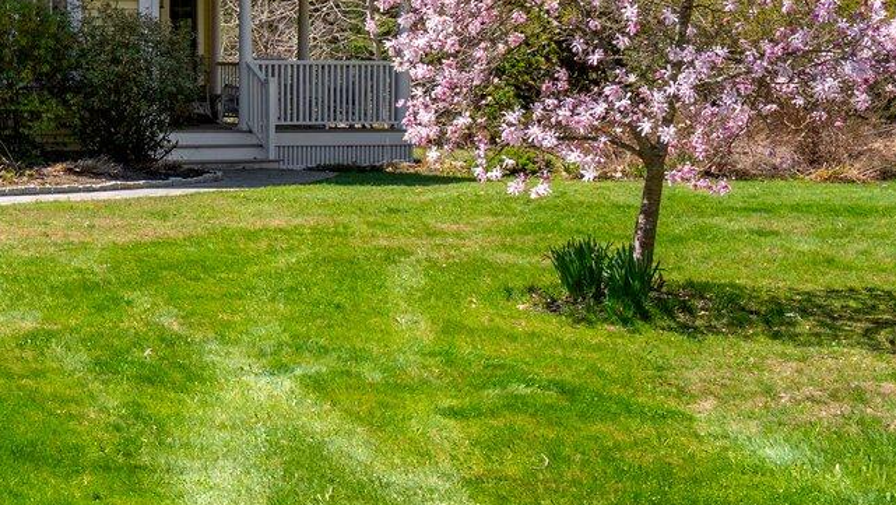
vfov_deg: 12.4
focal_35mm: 97
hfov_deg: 20.3
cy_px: 55
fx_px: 2305
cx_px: -247
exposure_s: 1/100
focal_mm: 29
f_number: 9
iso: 50
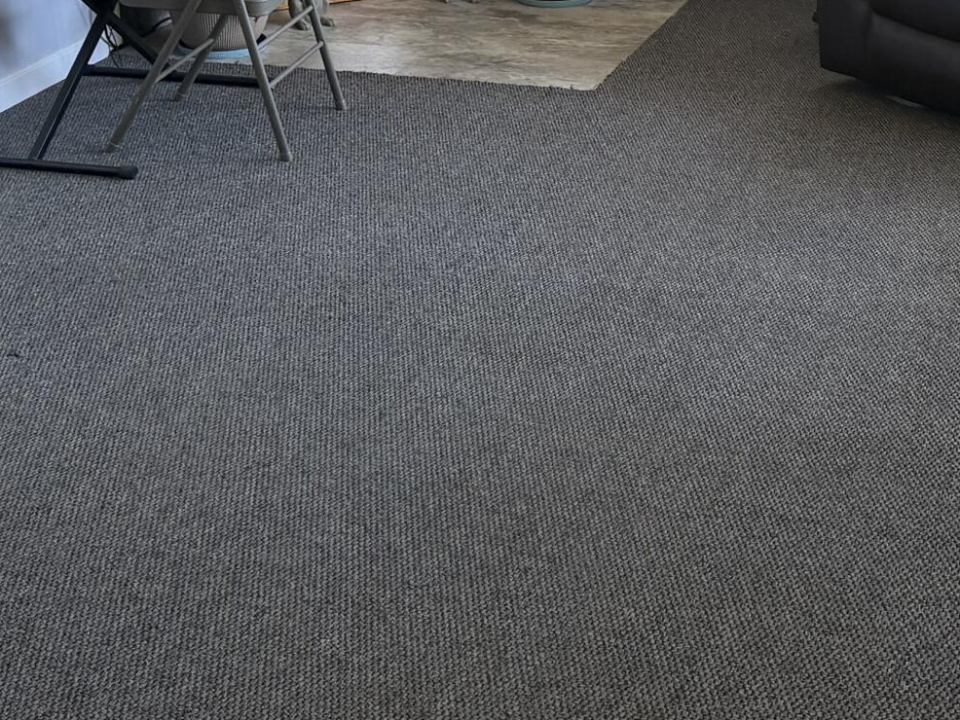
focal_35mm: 73
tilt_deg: -11.4
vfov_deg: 19.3
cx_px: 594
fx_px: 2025
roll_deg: +0.2
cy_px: -90
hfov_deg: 26.6
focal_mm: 6.76
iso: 160
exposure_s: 1/60
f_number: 1.78
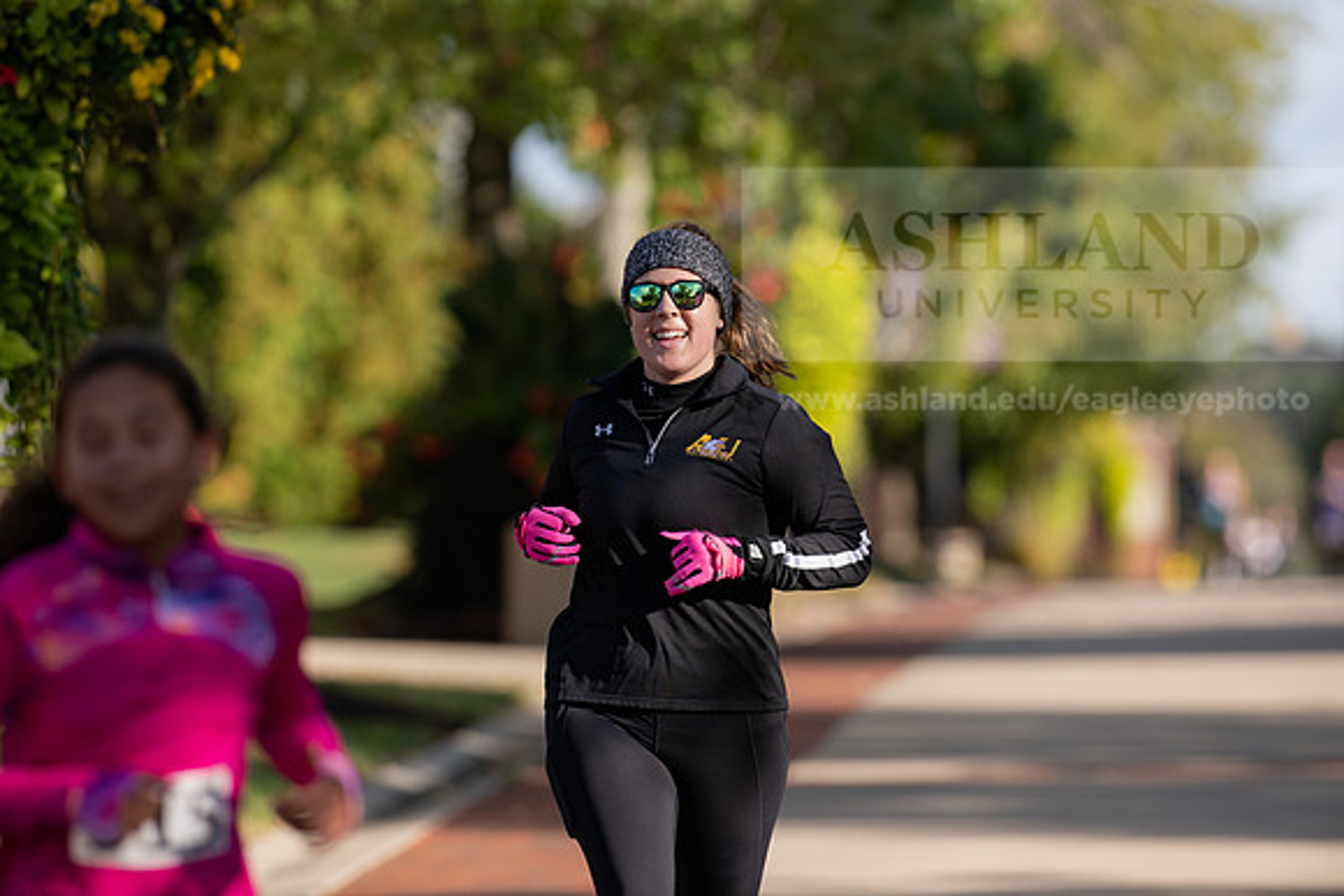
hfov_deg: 6.9
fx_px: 11202
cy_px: 448
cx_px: 672
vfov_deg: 4.6
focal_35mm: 300
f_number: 4.5
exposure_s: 1/800
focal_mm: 300
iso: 200
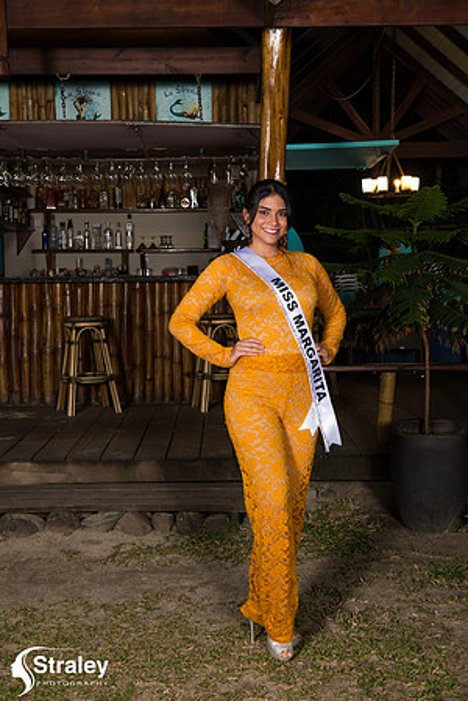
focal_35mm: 48
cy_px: 350
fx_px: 936
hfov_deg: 28.1
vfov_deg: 41.1
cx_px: 234
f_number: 5.6
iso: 500
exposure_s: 1/80
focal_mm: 48
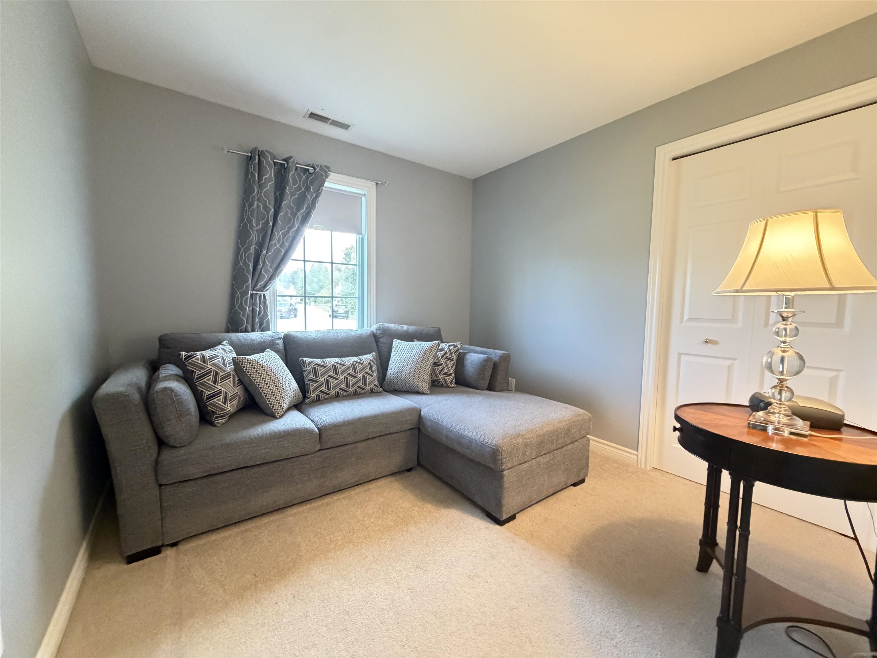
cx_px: 438
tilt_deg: -4.0
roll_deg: -0.9
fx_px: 355
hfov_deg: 102.1
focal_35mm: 14
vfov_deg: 85.7
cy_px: 329
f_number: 2.2
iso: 800
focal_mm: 2.22
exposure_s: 1/60
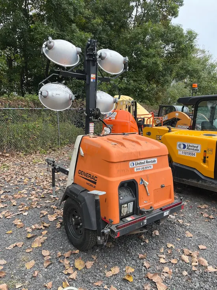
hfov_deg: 53.1
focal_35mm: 26
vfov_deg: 67.3
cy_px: 145
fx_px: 217
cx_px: 108
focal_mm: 5.1
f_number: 1.6
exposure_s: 1/430
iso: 50
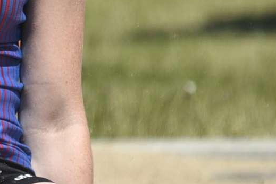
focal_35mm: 869
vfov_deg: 1.6
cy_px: -25
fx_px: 6668
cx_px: -150
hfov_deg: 2.4
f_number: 2.8
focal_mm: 150
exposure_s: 1/3200
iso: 140
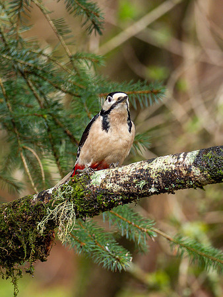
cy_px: 101
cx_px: 116
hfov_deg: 1.4
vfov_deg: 1.9
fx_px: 9079
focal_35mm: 1058
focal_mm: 300
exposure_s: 1/500
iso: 400
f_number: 4
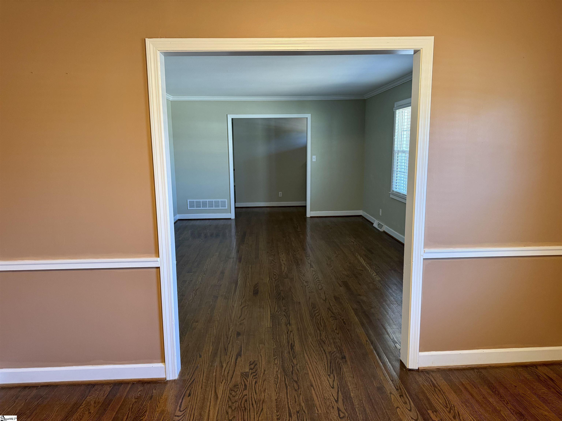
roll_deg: +0.8
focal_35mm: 24
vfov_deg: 56.8
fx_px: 390
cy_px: 210
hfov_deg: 71.6
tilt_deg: -10.7
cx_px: 281
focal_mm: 6.76
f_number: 1.78
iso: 250
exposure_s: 1/60
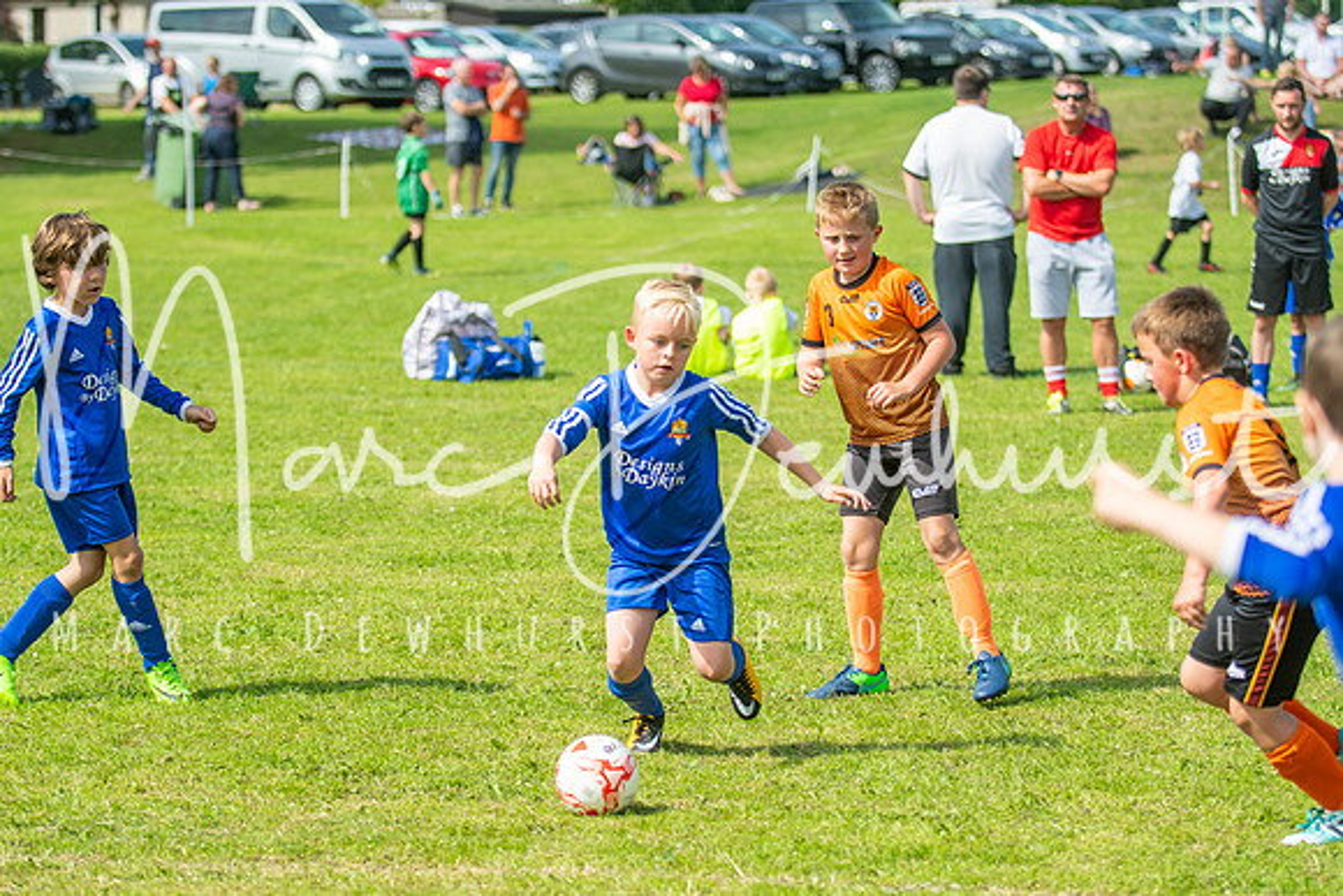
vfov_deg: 10.6
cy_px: 448
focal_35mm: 129
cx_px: 672
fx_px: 4813
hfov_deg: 15.9
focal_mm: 86
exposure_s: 1/2000
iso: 250
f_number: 3.2
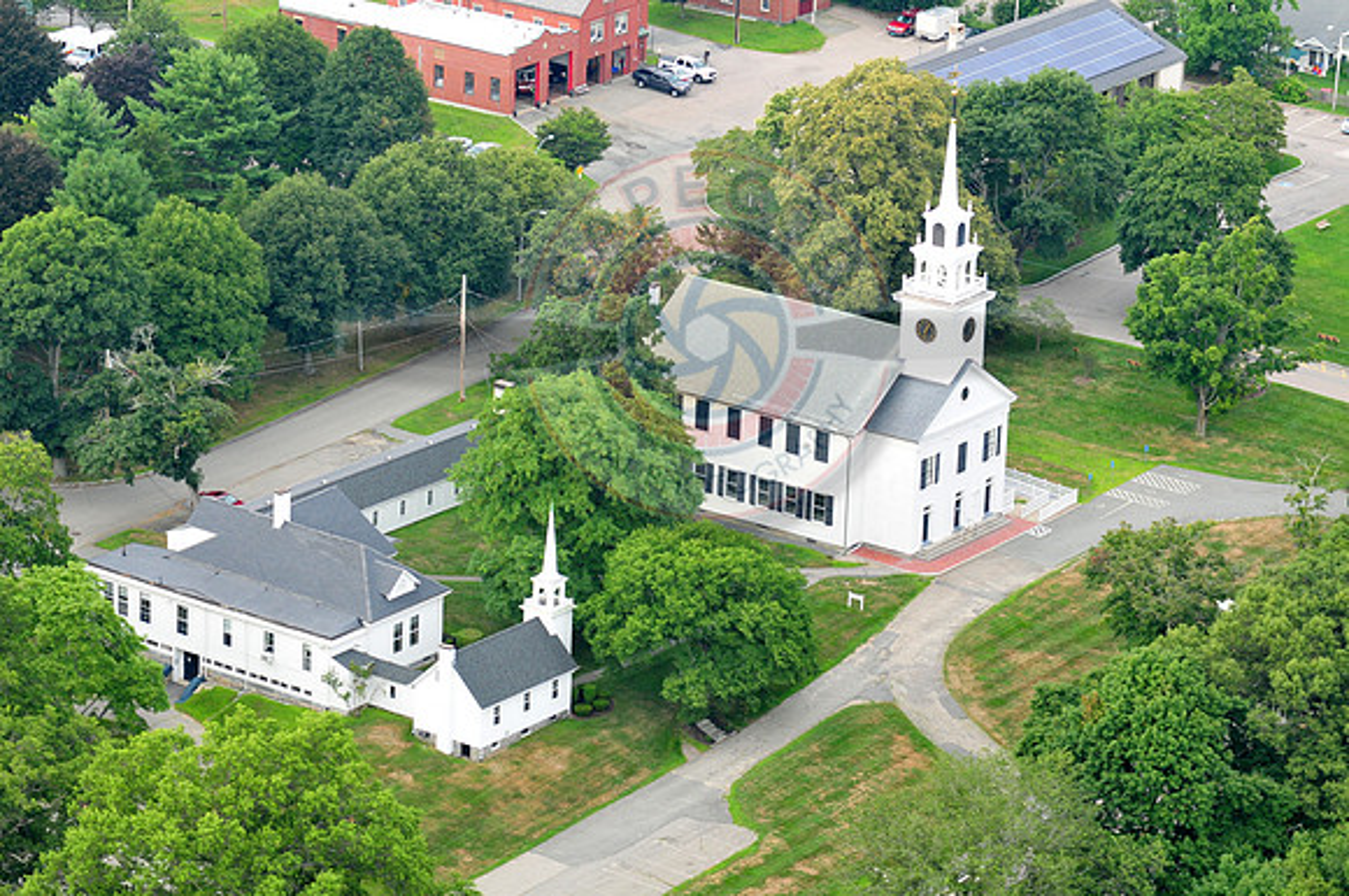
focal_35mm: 138
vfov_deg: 9.9
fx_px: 5164
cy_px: 448
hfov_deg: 14.9
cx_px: 674
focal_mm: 92
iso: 400
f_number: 5.6
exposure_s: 1/125
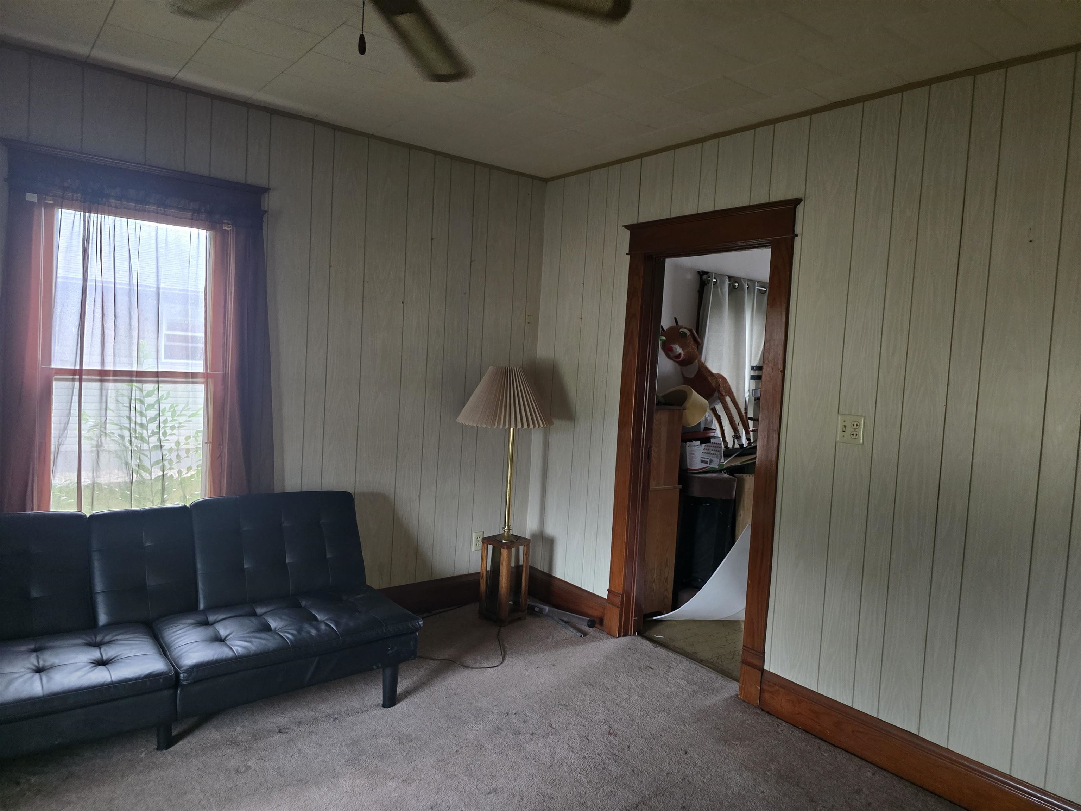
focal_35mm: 23
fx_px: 718
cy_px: 406
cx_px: 540
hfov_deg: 73.9
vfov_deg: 58.9
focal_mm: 6.3
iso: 800
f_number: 1.7
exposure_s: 1/60
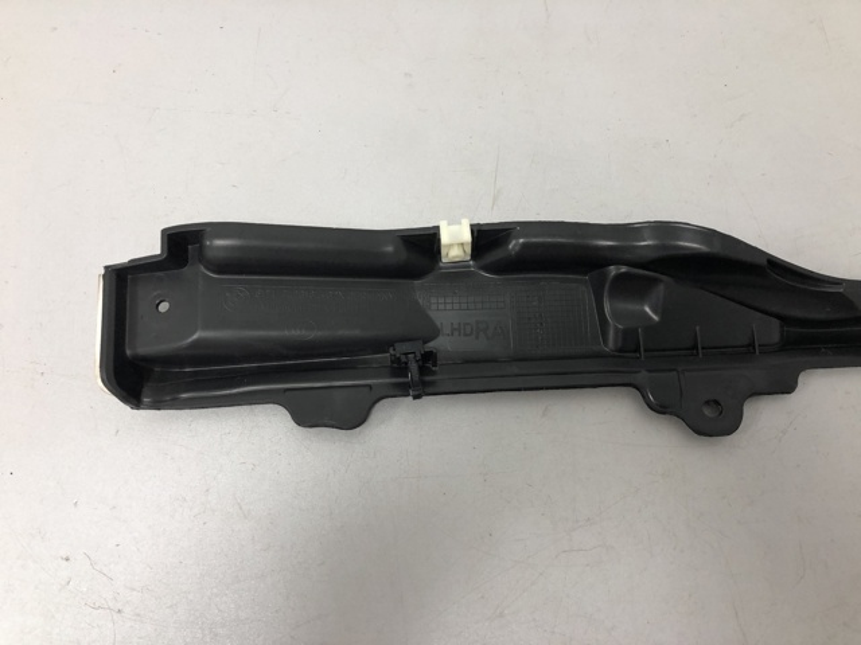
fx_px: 696
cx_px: 430
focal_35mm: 28
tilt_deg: -69.3
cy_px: 322
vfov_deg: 49.7
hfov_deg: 63.4
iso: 32
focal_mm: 4
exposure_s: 1/25
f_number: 1.8
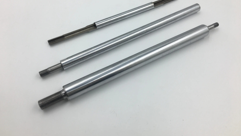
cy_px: 58
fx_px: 204
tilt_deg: -56.1
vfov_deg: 36.6
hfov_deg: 61.0
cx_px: 120
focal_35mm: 32
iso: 25
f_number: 2.2
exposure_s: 1/153
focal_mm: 4.15
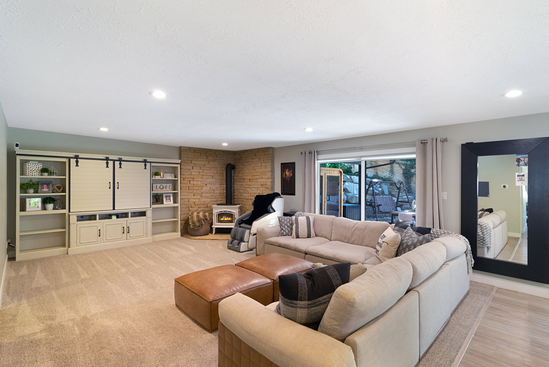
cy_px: 184
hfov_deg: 93.2
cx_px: 274
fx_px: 259
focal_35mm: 17
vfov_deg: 70.5
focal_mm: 17
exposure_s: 1/2
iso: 800
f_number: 9
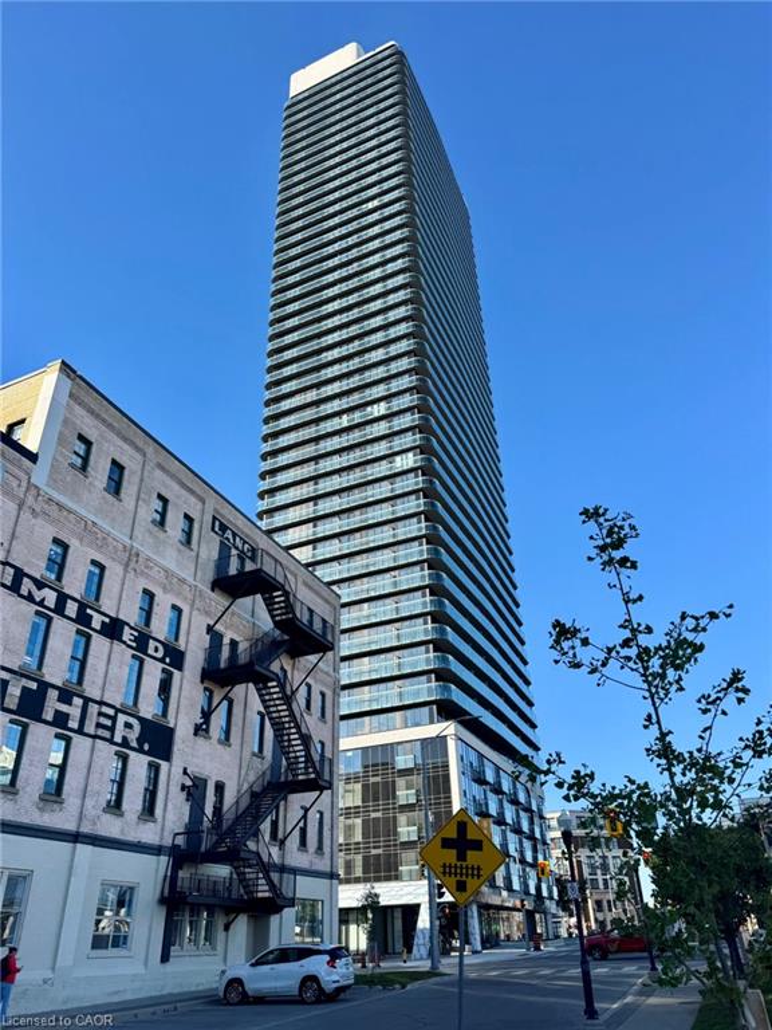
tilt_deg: +30.7
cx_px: 386
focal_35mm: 24
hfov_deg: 56.8
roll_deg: +1.2
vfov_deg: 71.6
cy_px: 515
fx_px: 714
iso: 80
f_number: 1.78
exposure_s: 1/2041
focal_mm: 6.76
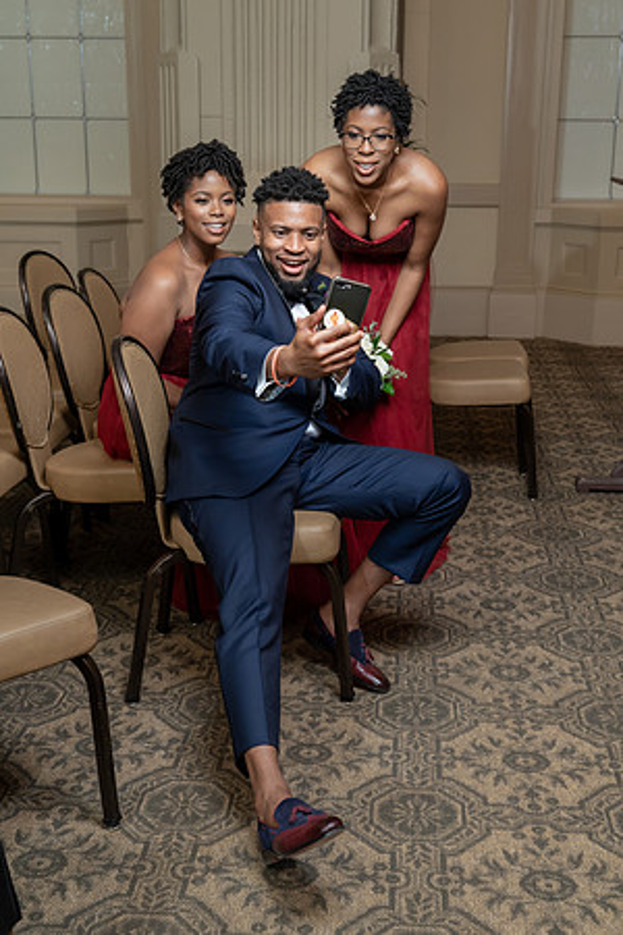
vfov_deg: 43.6
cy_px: 468
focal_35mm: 45
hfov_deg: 29.9
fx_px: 1168
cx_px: 312
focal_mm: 45
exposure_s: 1/200
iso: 2000
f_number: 5.6
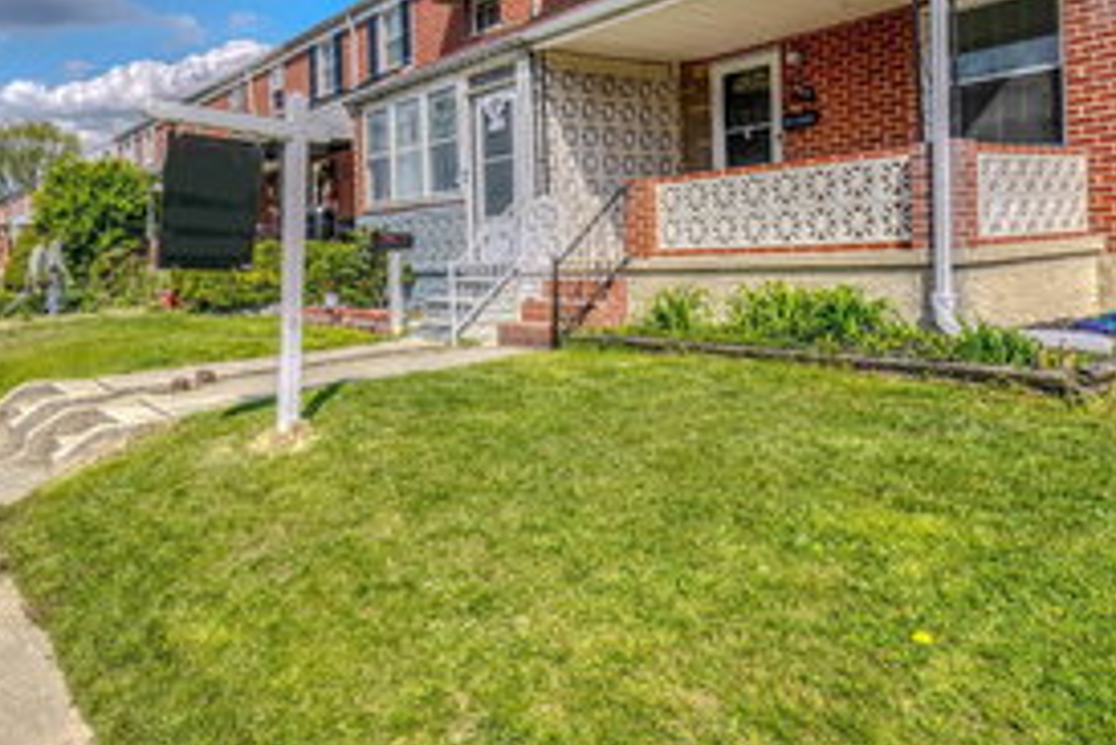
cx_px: 424
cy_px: 281
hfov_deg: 64.6
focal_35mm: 28
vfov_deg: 46.1
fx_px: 868
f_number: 9
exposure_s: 1/8000
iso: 320
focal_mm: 16
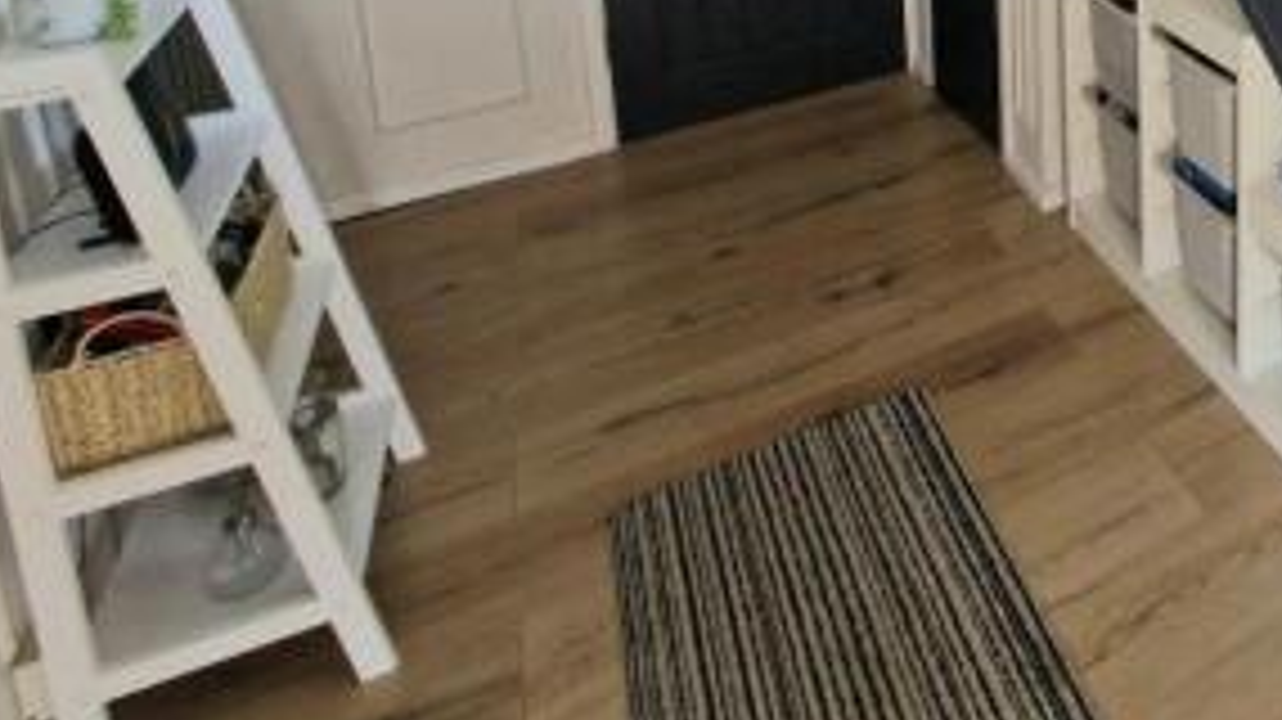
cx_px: 1181
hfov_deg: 56.0
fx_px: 985
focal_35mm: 29
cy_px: -227
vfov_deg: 30.9
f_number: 2.2
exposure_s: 1/50
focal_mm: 2.2
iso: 250
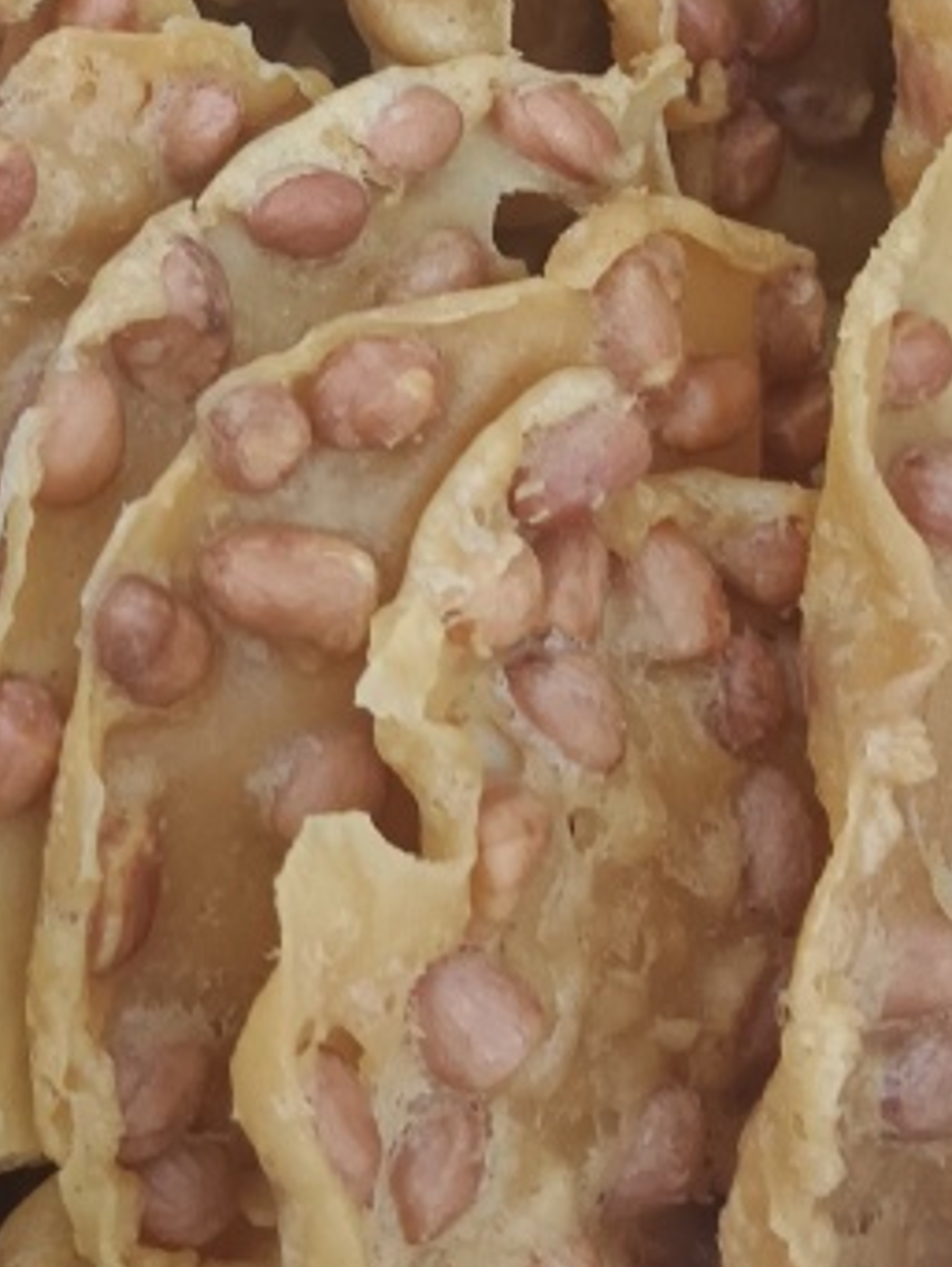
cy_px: -109
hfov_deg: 18.2
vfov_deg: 22.8
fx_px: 2966
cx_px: 282
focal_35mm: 81
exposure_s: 1/50
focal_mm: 3.96
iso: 833
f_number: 1.8
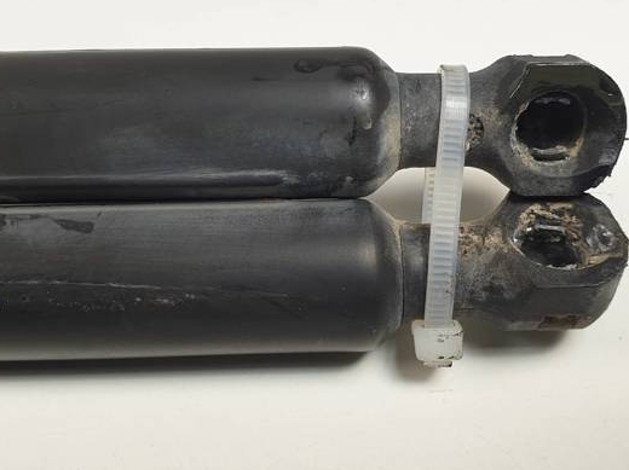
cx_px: 279
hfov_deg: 56.7
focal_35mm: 32
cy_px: 195
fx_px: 581
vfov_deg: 43.9
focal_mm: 4.3
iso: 50
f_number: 2.4
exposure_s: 1/123
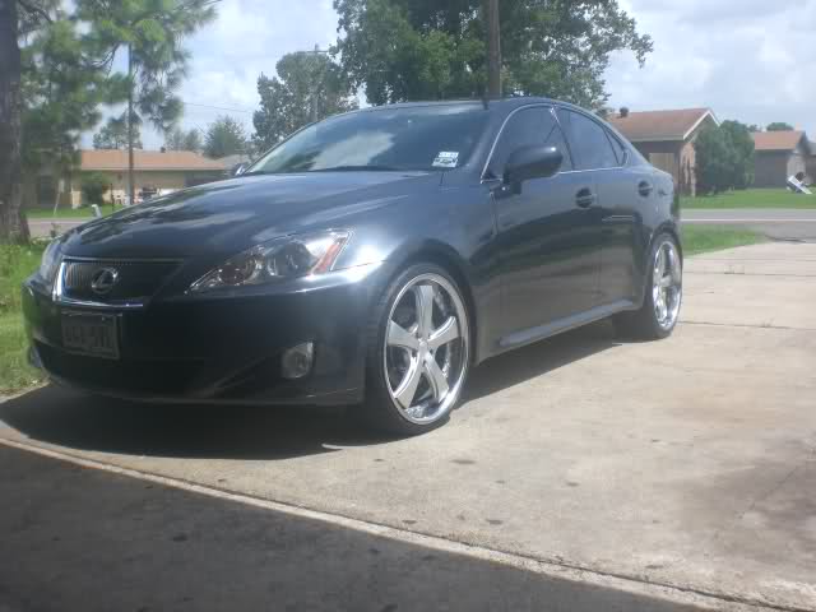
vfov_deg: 37.7
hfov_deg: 49.0
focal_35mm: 38
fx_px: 896
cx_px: 408
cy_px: 306
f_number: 4.4
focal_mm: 6.3
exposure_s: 1/320
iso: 50
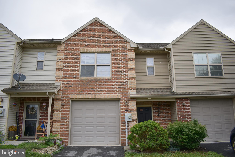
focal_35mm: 27
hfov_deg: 67.4
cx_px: 118
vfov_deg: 47.9
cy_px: 78
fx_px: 176
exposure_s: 1/1600
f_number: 3.5
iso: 200
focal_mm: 18
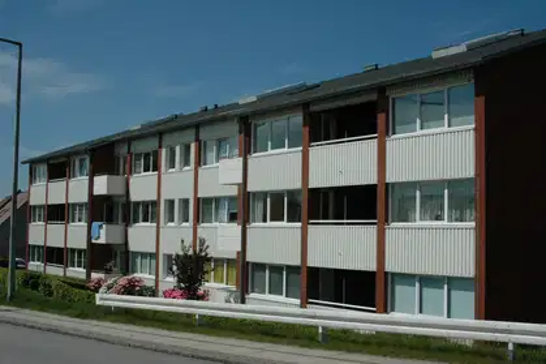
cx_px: 273
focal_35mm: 48
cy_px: 182
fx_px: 728
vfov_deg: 28.1
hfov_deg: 41.1
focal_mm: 32
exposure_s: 1/640
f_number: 13
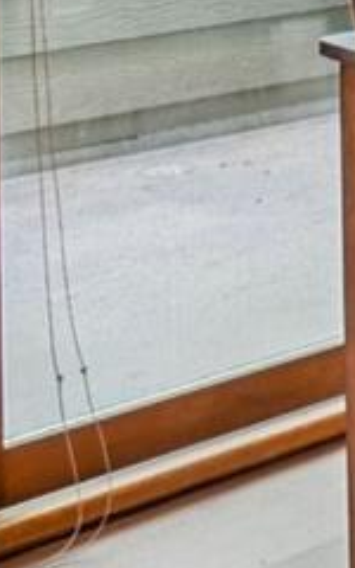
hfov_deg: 9.2
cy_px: -253
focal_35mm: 102
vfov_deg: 18.4
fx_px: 1579
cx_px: 1179
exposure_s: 1/10
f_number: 8
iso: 400
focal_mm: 10
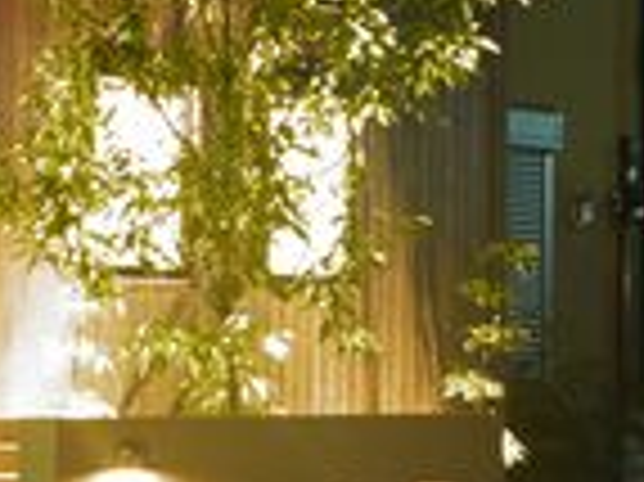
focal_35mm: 161
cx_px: -135
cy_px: 723
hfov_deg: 12.0
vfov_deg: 9.0
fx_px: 2993
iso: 100
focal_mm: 23
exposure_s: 20
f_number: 5.6
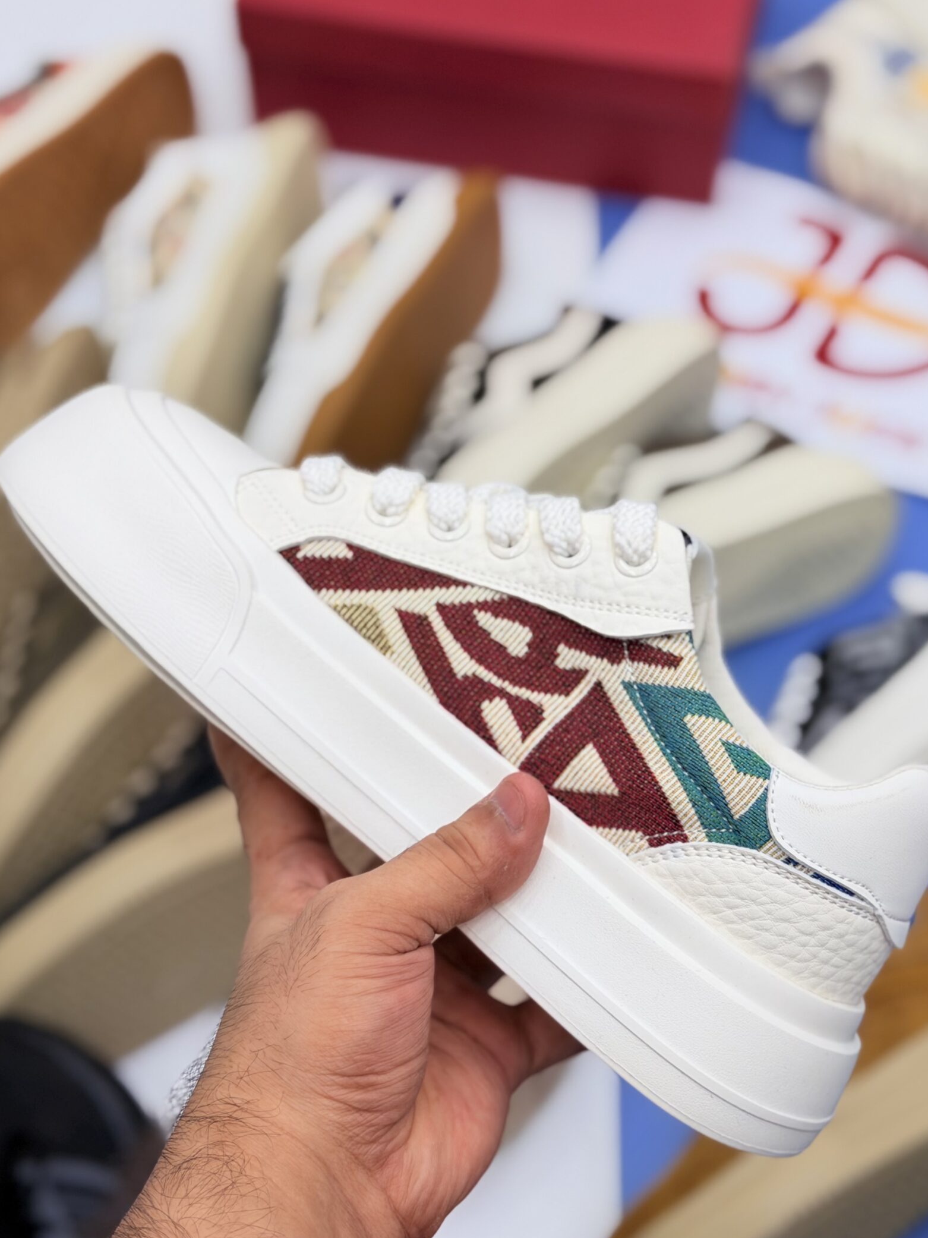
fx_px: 2109
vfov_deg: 32.7
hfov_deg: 24.8
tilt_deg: -54.9
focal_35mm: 59
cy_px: 656
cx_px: 523
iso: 64
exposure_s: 1/413
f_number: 1.78
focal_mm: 6.76
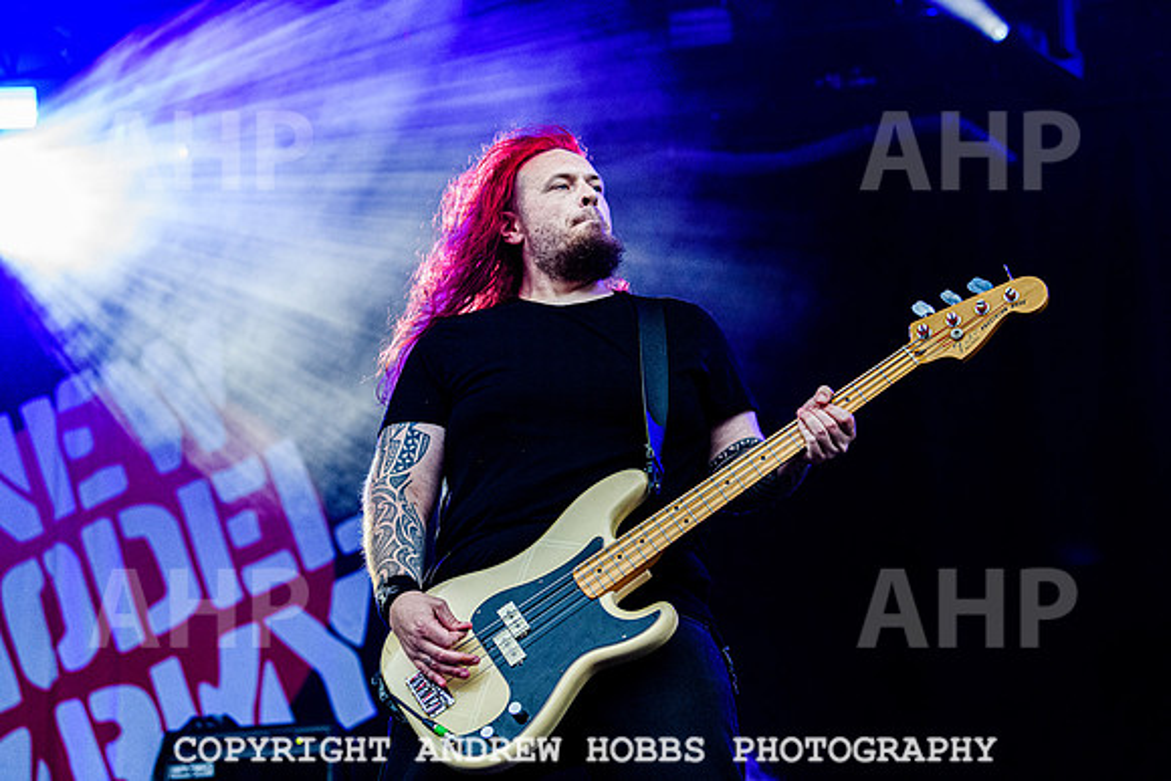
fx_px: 2591
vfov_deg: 17.1
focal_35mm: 80
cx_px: 622
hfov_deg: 25.5
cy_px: 366
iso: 6400
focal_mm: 75
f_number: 4
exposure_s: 1/250
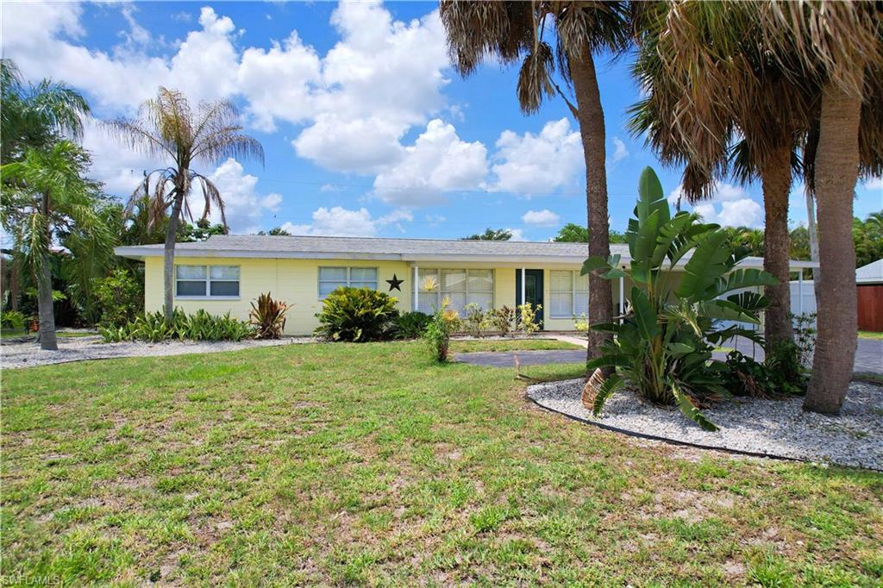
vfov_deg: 57.2
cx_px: 442
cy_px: 294
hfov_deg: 78.6
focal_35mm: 22
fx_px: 539
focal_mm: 8.38
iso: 200
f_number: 2.8
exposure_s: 1/2500
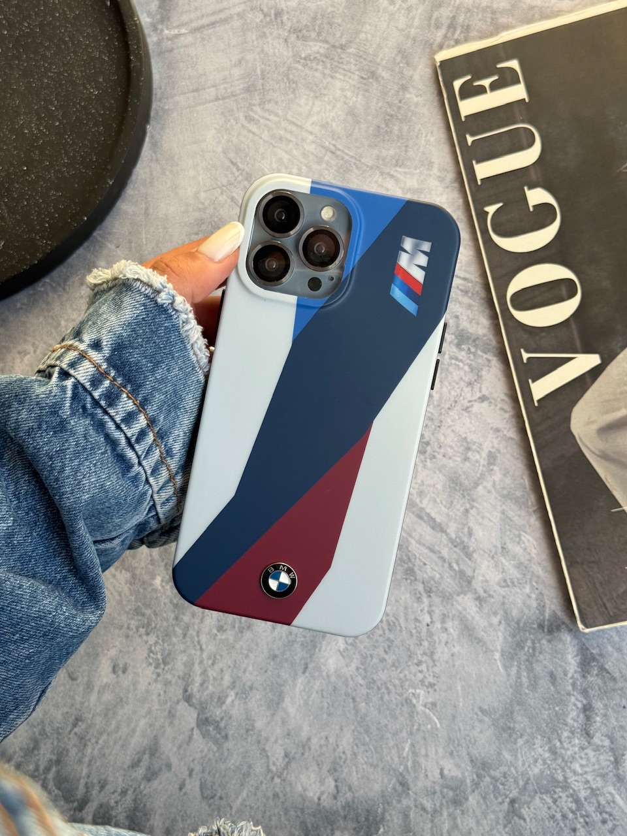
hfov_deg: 30.3
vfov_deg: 39.7
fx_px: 1159
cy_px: 418
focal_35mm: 48
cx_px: 314
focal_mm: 6.76
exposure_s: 1/558
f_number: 1.78
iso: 64
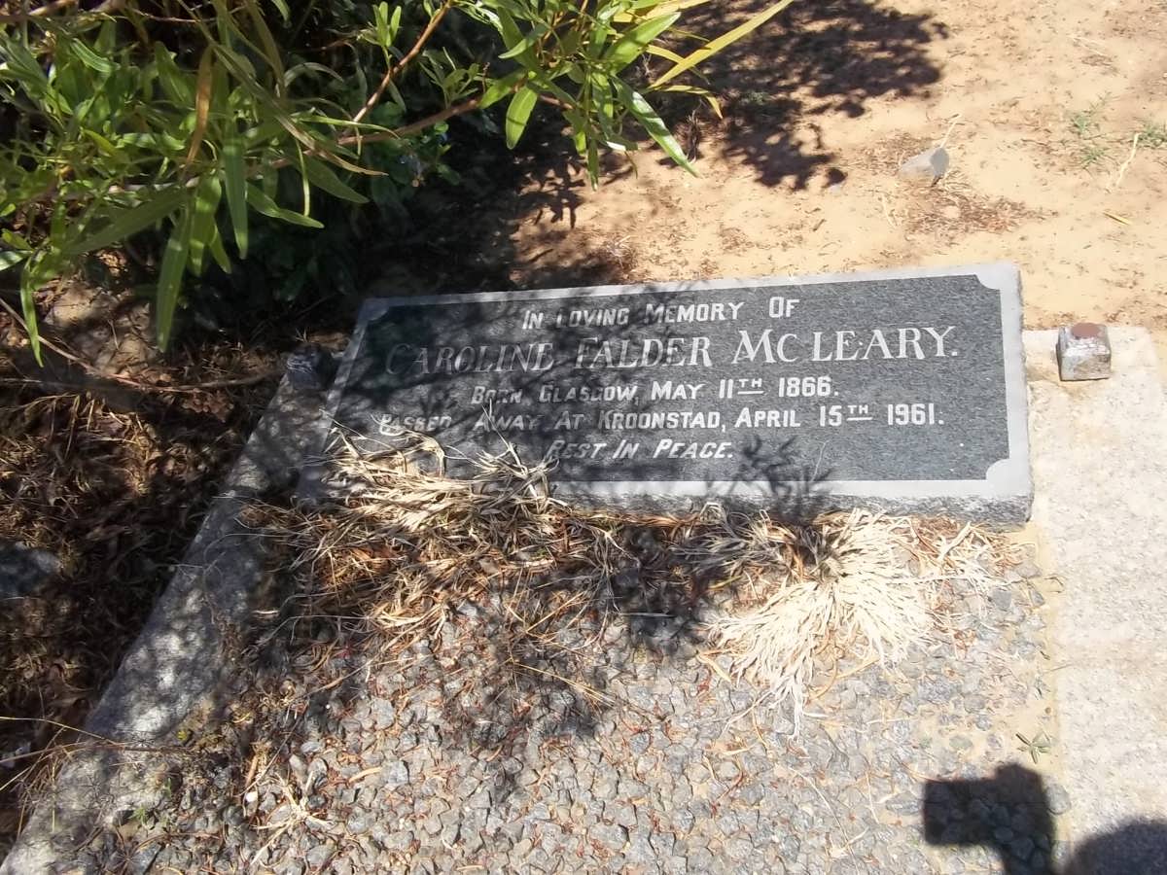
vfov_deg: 44.2
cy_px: 438
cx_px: 584
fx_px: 1079
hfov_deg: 56.8
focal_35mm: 32
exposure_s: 1/320
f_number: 5.5
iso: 80
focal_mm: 5.7
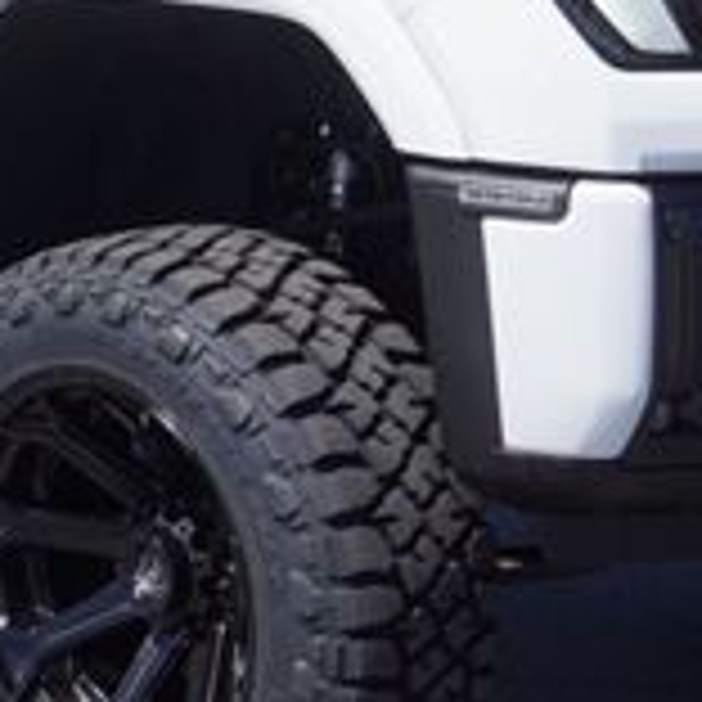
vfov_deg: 13.8
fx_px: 2891
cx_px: 54
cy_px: 158
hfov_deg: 13.7
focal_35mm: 126
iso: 100
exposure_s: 1/320
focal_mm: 24
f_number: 8
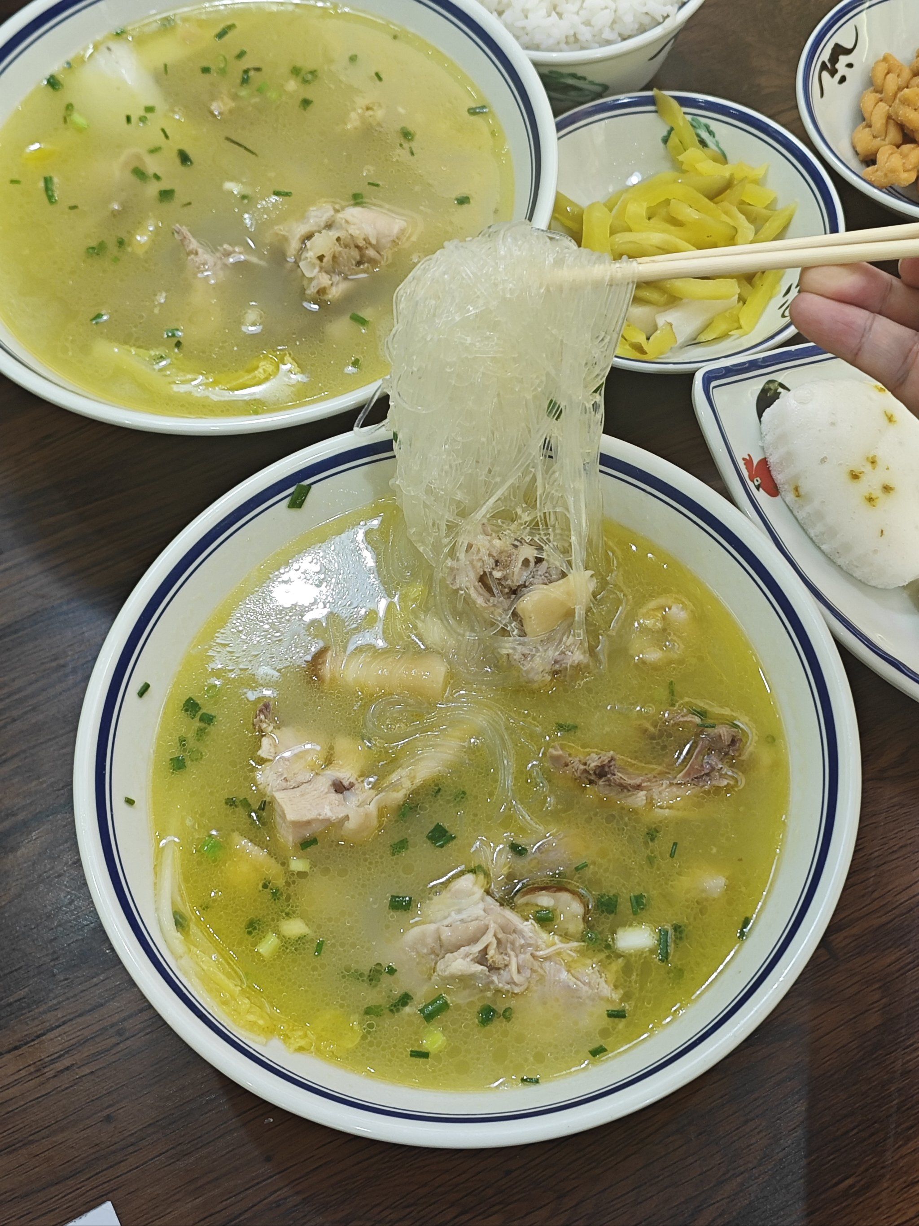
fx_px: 814
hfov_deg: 58.9
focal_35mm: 23
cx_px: 460
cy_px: 613
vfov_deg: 73.9
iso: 200
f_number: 1.8
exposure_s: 1/100
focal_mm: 5.43
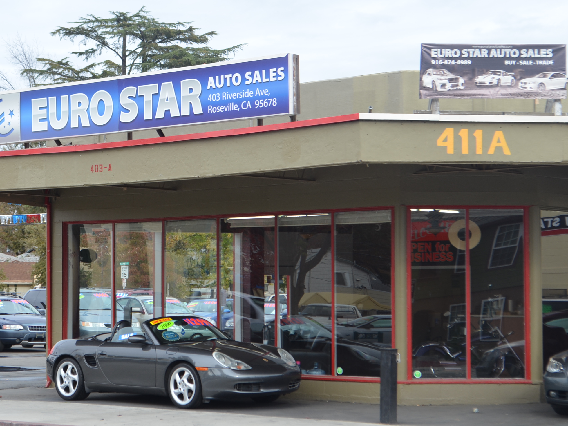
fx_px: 1635
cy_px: 217
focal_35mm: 100
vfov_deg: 14.9
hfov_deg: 19.7
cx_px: 212
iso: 140
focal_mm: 55
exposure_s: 1/60
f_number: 8
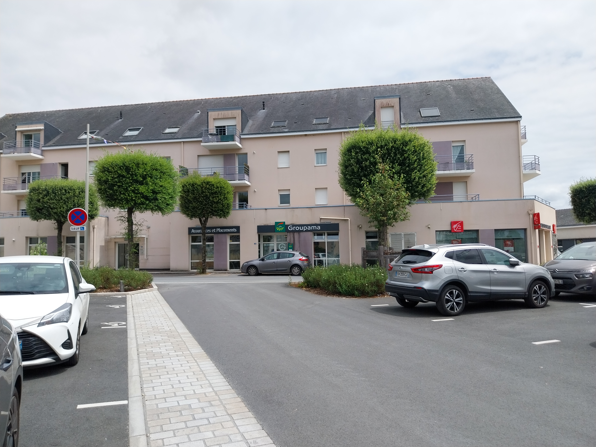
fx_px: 448
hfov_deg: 67.3
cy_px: 224
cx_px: 298
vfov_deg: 53.1
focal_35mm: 26
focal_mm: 4
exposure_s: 1/1327
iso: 25
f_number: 1.8
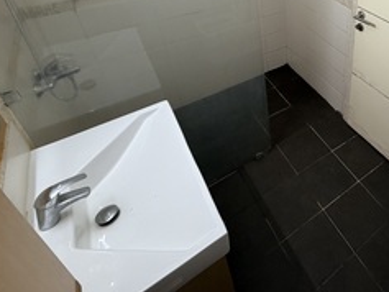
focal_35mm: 27
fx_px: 304
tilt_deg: -25.4
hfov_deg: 56.3
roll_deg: -4.6
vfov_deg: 46.0
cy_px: 24
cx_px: 350
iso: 200
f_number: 2.2
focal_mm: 2.22
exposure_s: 1/50
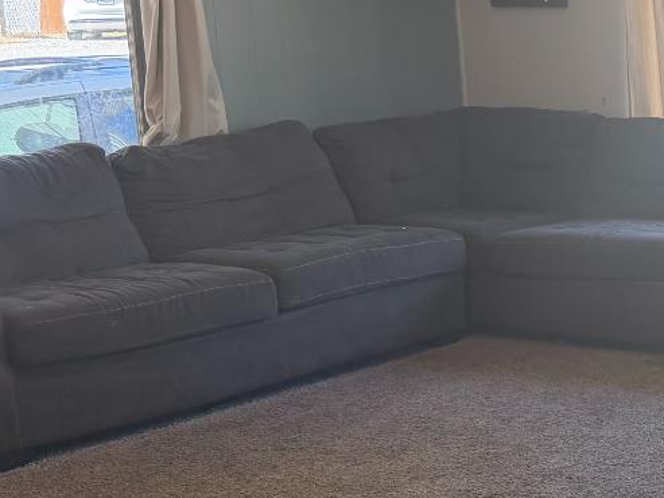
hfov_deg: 23.4
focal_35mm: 73
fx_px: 1401
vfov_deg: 20.2
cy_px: 247
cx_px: 879
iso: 160
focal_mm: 6.76
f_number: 1.78
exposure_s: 1/224
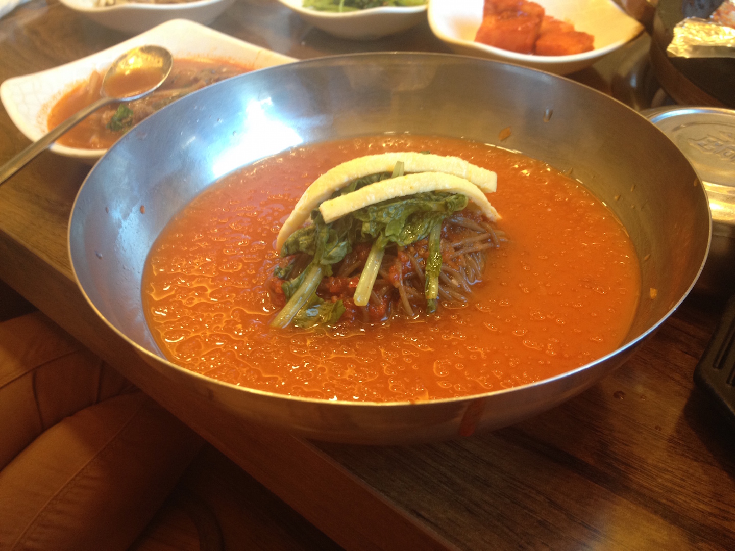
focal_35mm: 35
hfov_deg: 52.6
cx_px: 368
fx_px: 743
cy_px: 276
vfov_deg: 40.7
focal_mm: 4.28
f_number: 2.4
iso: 100
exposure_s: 1/20
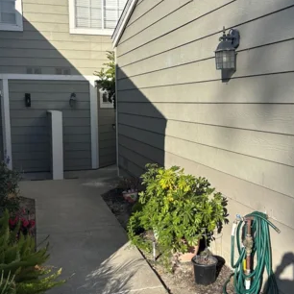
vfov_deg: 40.0
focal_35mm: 42
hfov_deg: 40.0
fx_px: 404
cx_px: 156
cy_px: 159
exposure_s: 1/3311
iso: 50
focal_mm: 5.96
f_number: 1.6
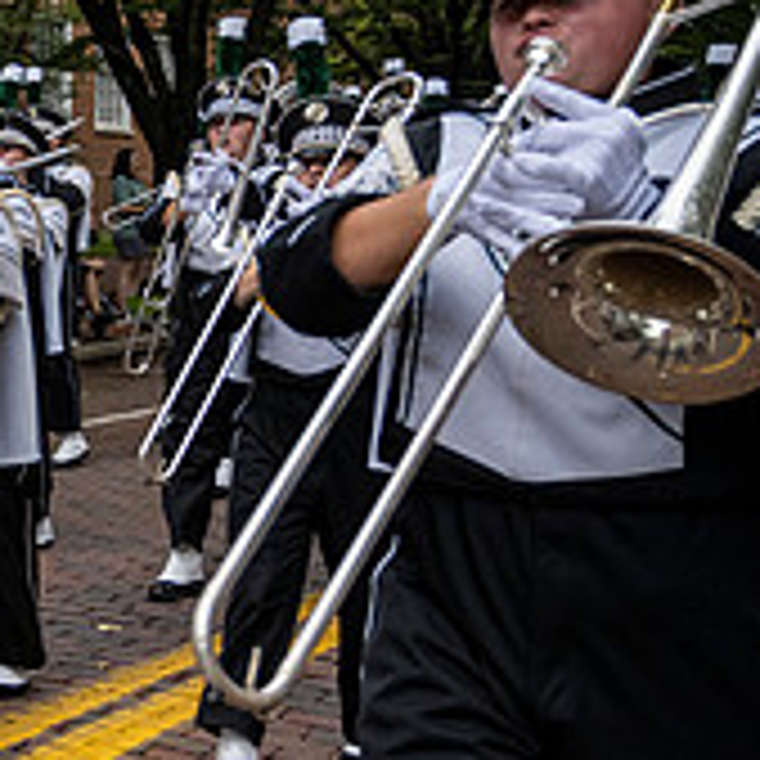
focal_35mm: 70
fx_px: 1739
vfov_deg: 24.6
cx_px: -531
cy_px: 290
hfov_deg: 19.6
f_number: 4
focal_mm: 24
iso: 800
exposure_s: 1/1600
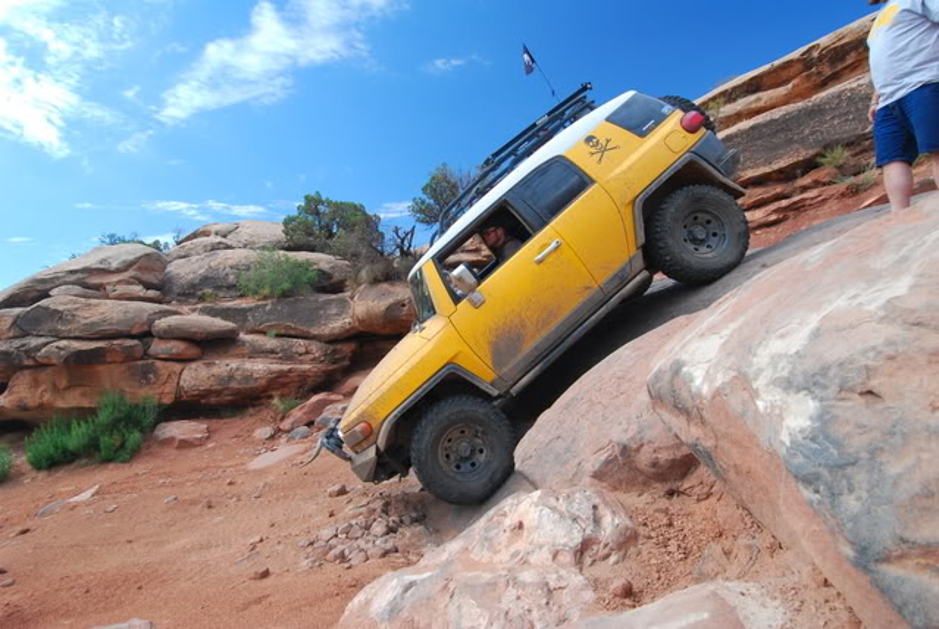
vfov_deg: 67.6
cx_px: 470
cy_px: 314
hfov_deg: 89.9
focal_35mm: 18
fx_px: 470
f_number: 8
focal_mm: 12
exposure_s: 1/250
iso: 400
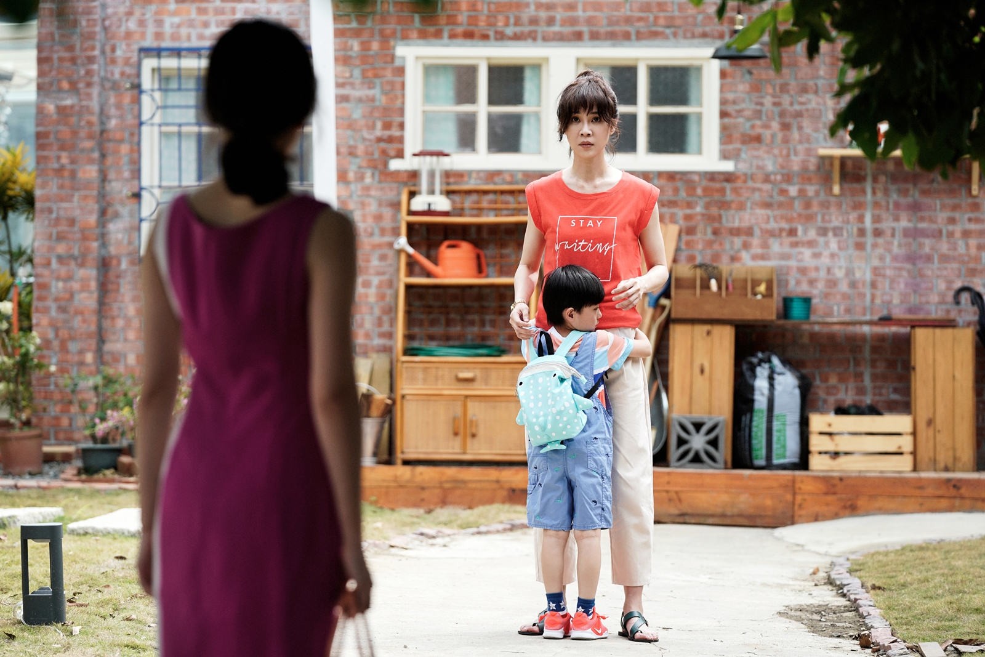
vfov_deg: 8.5
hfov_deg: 12.7
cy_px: 328
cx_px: 492
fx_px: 4433
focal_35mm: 162
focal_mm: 162
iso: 125
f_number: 4
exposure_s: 1/500
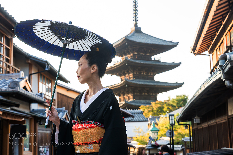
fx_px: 401
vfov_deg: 21.9
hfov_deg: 32.4
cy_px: 78
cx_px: 116
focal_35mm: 62
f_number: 7.1
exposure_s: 1/60
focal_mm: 62
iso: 200
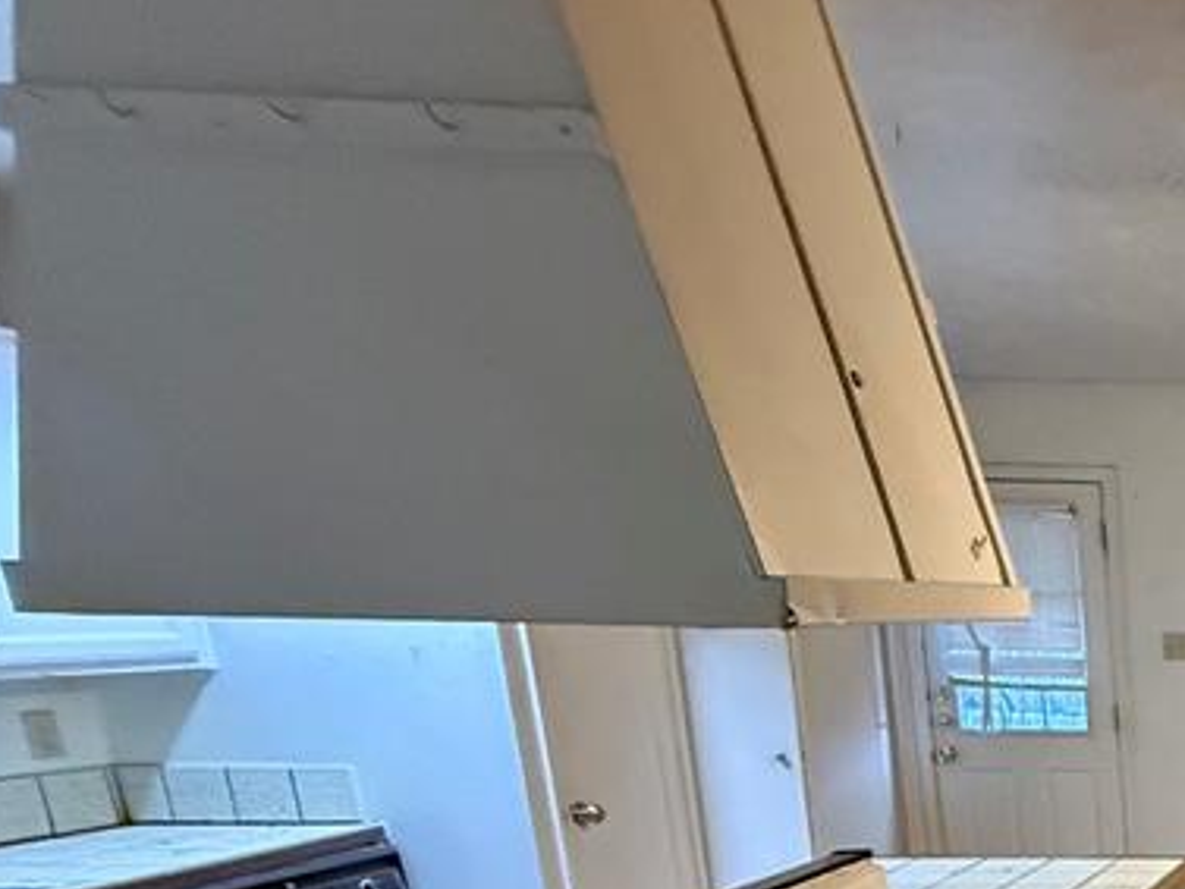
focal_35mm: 38
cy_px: 927
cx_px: 1590
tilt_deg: -13.0
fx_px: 1301
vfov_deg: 33.8
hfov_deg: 33.4
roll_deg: -0.9
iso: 800
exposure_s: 1/60
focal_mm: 2.22
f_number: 2.2
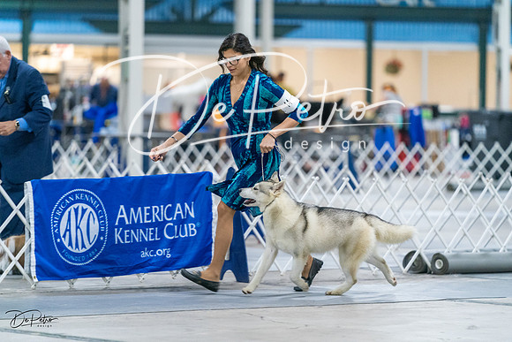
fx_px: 2845
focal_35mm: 200
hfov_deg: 10.3
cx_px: 256
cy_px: 171
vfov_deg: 6.9
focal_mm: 200
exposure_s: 1/250
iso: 6400
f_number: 3.2
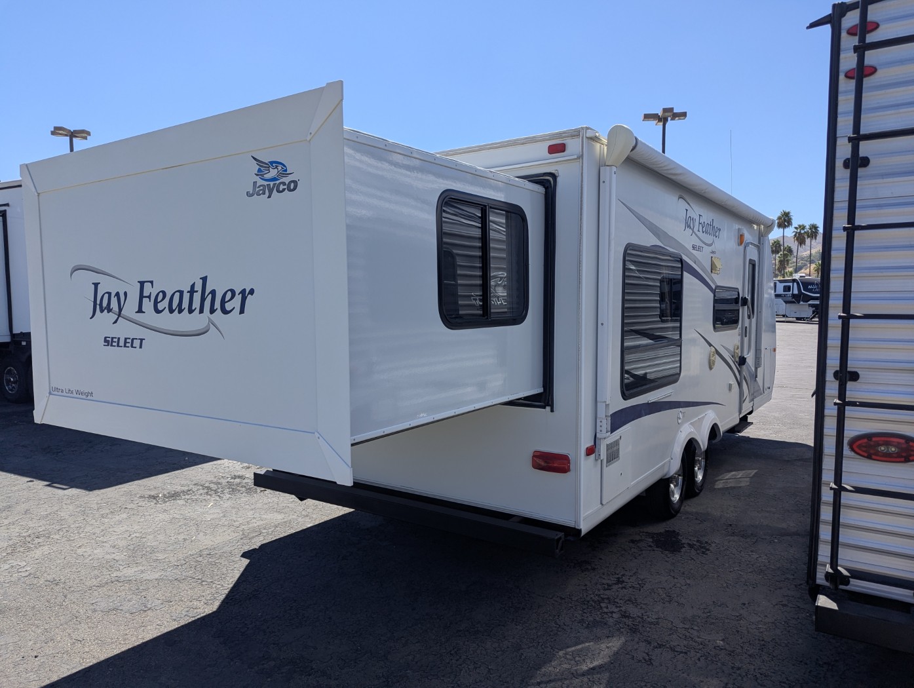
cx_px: 457
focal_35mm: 24
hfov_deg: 71.5
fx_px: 635
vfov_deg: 56.9
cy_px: 344
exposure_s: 1/1618
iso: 46
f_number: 1.85
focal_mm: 6.81
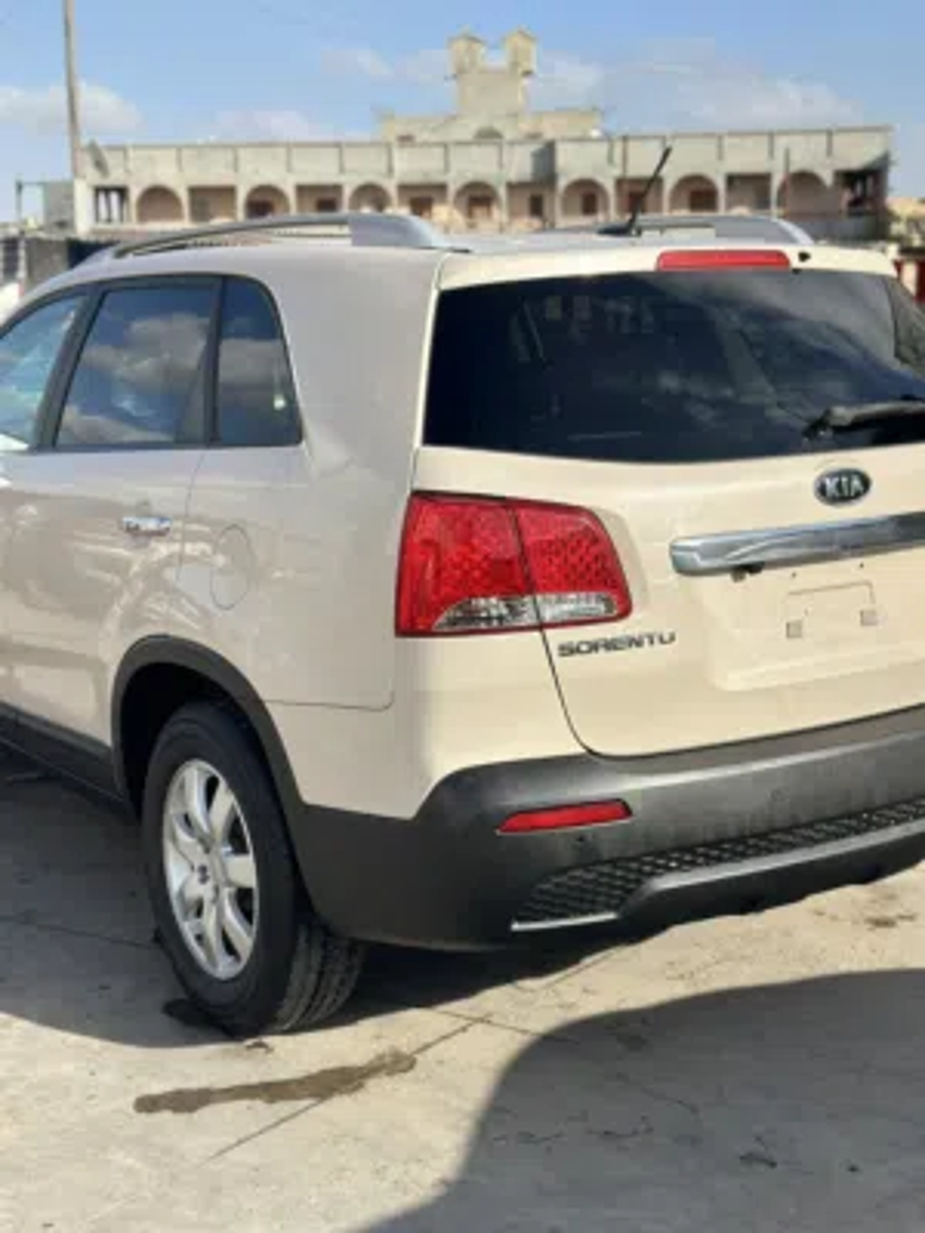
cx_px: 462
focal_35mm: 48
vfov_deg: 39.7
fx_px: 1710
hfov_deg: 30.3
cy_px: 616
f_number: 1.78
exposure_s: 1/5000
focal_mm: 6.86
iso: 100
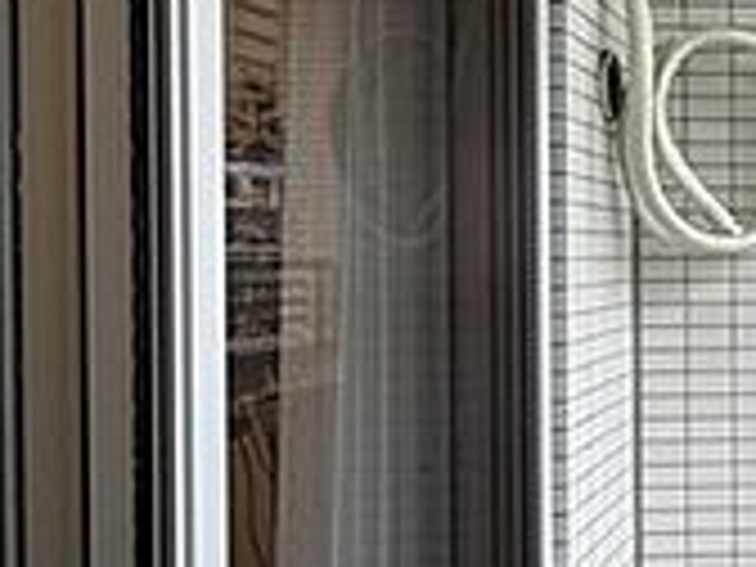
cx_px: 976
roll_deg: +0.3
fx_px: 1092
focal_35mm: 50
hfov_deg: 30.4
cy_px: 261
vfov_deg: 29.1
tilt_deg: -0.2
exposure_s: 1/121
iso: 50
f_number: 2.2
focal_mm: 2.22
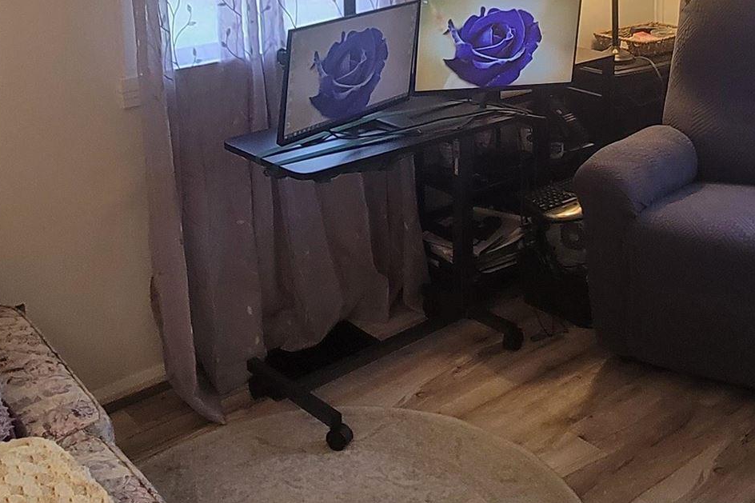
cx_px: 461
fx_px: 923
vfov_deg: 28.4
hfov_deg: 44.2
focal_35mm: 44
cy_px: -14
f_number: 2.2
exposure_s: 1/60
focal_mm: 2.2
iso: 200
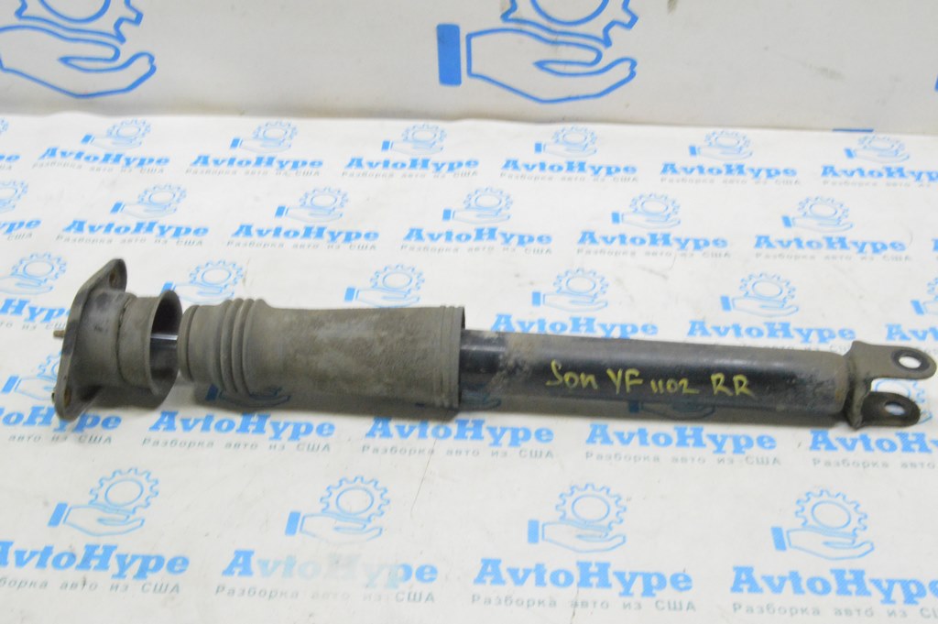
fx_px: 1093
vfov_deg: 31.8
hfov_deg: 46.4
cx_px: 469
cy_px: 312
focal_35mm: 42
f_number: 20
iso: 6400
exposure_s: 1/15
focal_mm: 28
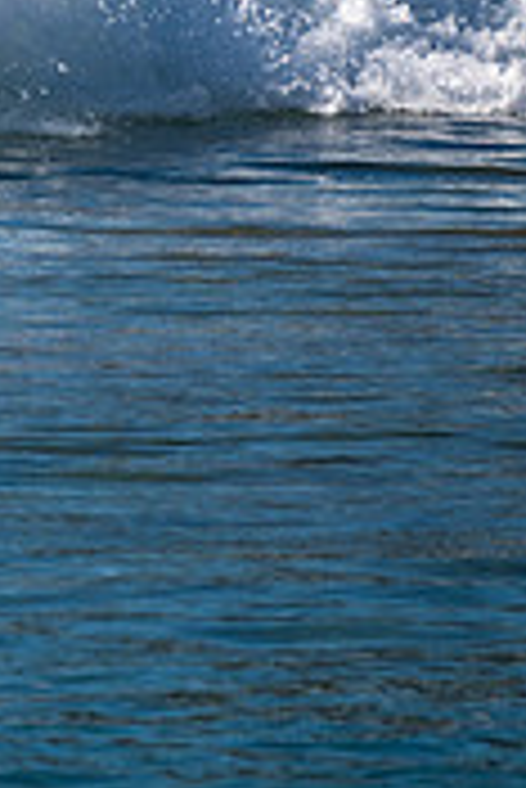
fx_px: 43372
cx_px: -587
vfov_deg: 1.0
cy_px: -98
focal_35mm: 1983
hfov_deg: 0.7
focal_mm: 500
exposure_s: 1/320
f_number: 5.6
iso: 31
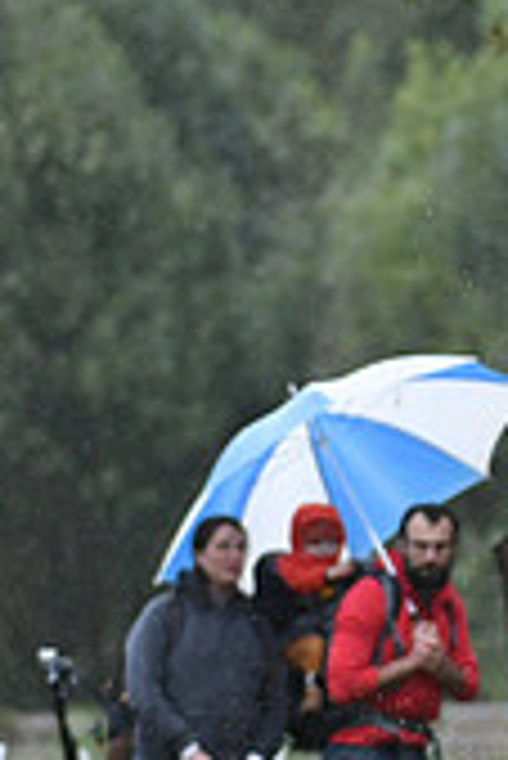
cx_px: 1128
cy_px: 591
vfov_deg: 1.8
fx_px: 23868
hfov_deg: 1.2
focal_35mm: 1130
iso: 1400
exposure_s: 1/1250
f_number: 4.5
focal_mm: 220
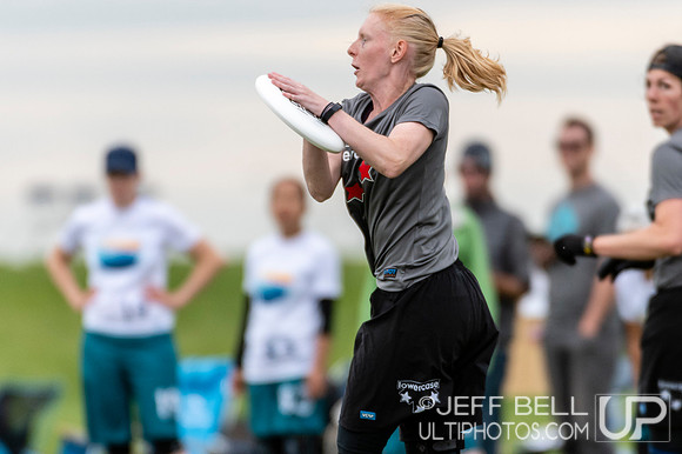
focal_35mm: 857
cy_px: 274
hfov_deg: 2.4
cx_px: 378
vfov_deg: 1.6
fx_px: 16229
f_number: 4
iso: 560
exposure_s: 1/1250
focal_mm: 400
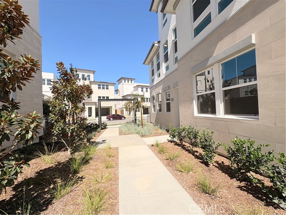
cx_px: 143
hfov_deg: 102.1
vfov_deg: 85.7
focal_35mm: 14
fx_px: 116
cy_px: 108
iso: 50
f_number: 2.2
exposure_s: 1/2584
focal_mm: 2.22
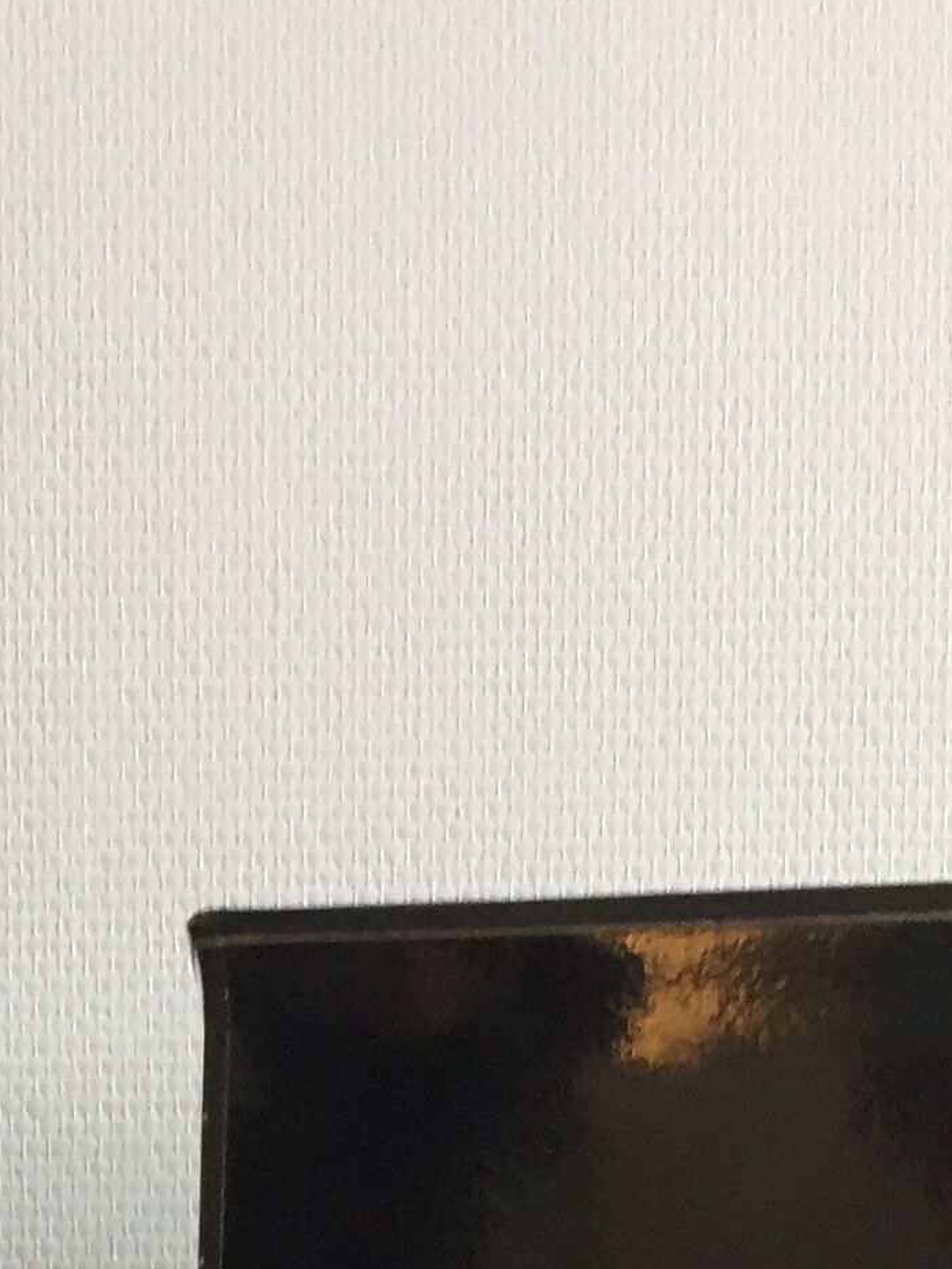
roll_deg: +1.5
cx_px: -101
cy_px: 1757
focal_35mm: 102
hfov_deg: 14.2
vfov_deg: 17.7
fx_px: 3740
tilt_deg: -3.1
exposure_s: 1/33
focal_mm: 4.15
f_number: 2.2
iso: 125
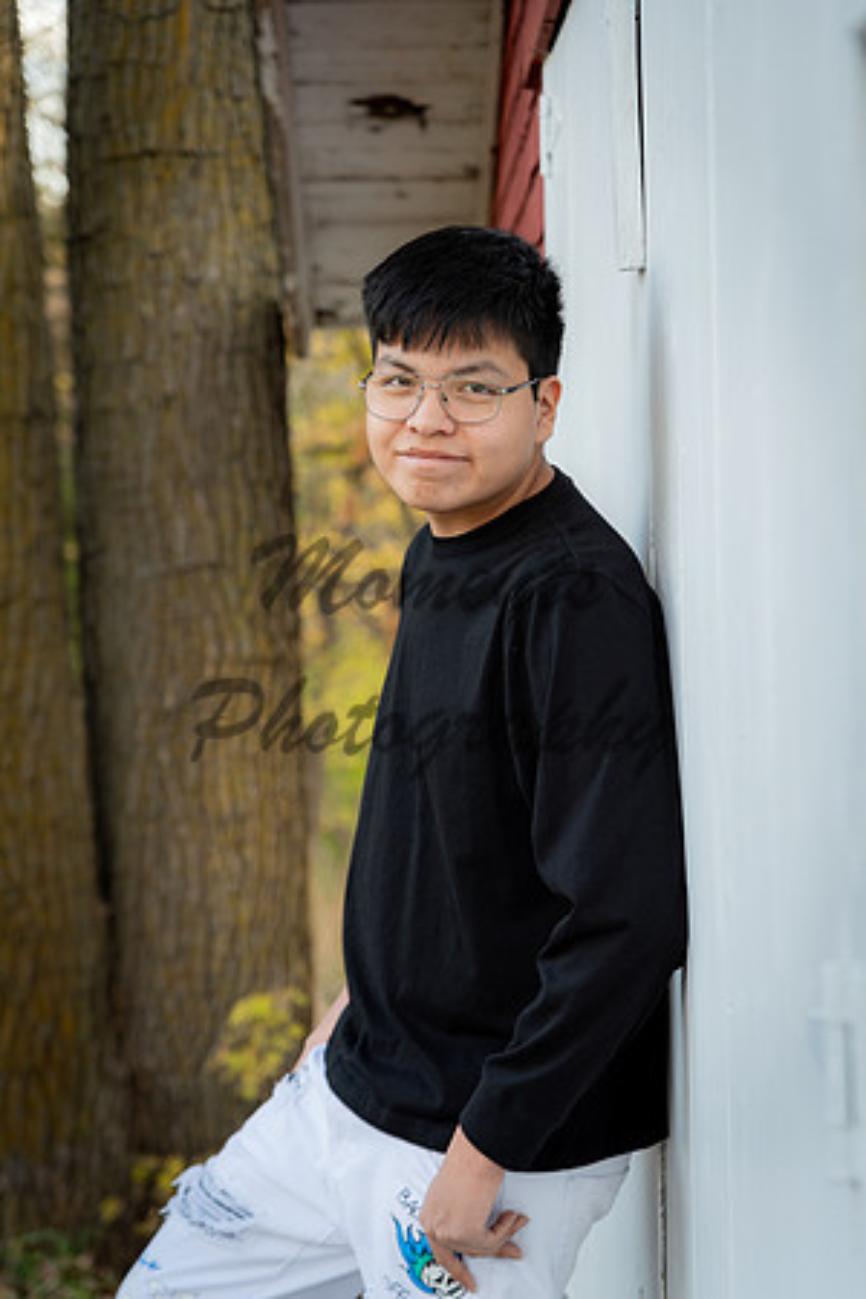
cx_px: 433
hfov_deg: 19.5
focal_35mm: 70
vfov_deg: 28.8
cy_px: 650
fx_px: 2526
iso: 200
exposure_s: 1/125
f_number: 3.5
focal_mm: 70
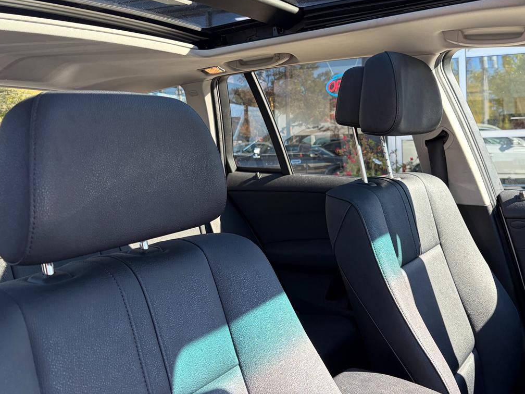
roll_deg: +1.8
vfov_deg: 42.6
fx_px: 500
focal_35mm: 33
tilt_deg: +0.6
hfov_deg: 55.1
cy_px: 144
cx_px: 300
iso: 50
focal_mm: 5.96
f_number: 1.6
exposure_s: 1/201
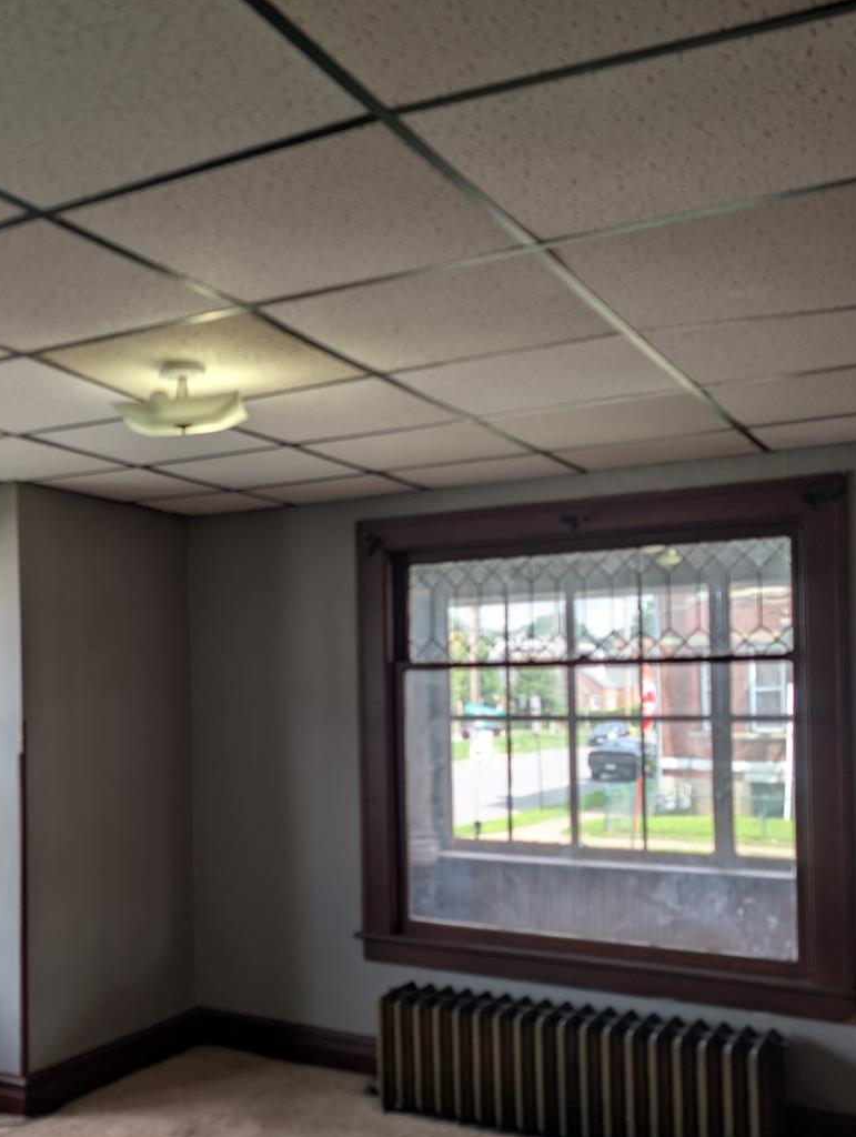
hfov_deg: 39.0
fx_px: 1184
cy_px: 672
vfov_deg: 51.0
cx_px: 241
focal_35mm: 36
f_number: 1.68
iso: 22
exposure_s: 1/181
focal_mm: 6.9
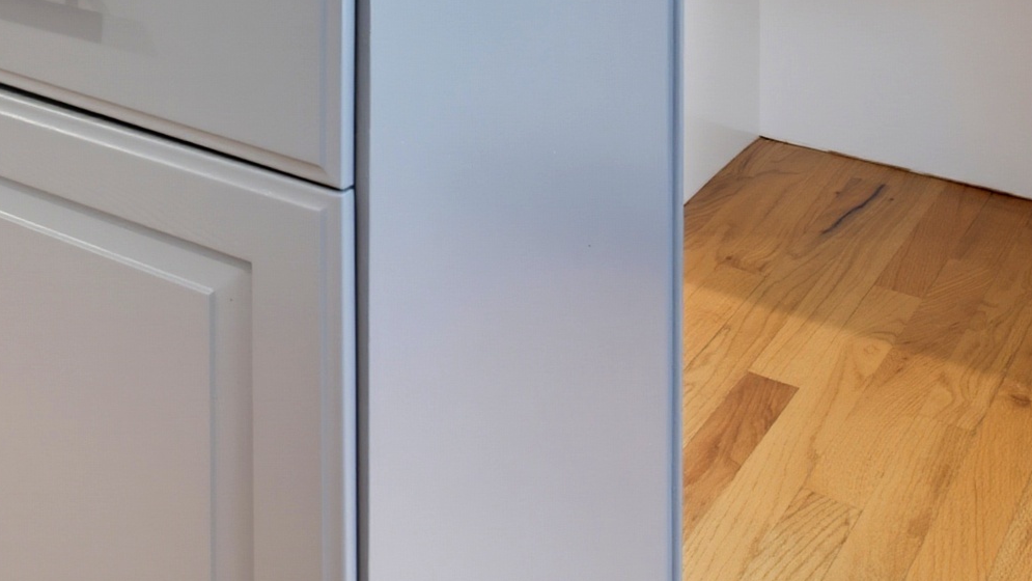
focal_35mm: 55
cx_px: -297
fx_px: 1505
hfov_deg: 30.3
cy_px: -393
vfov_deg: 18.3
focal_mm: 17
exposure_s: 1/13
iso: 320
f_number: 8
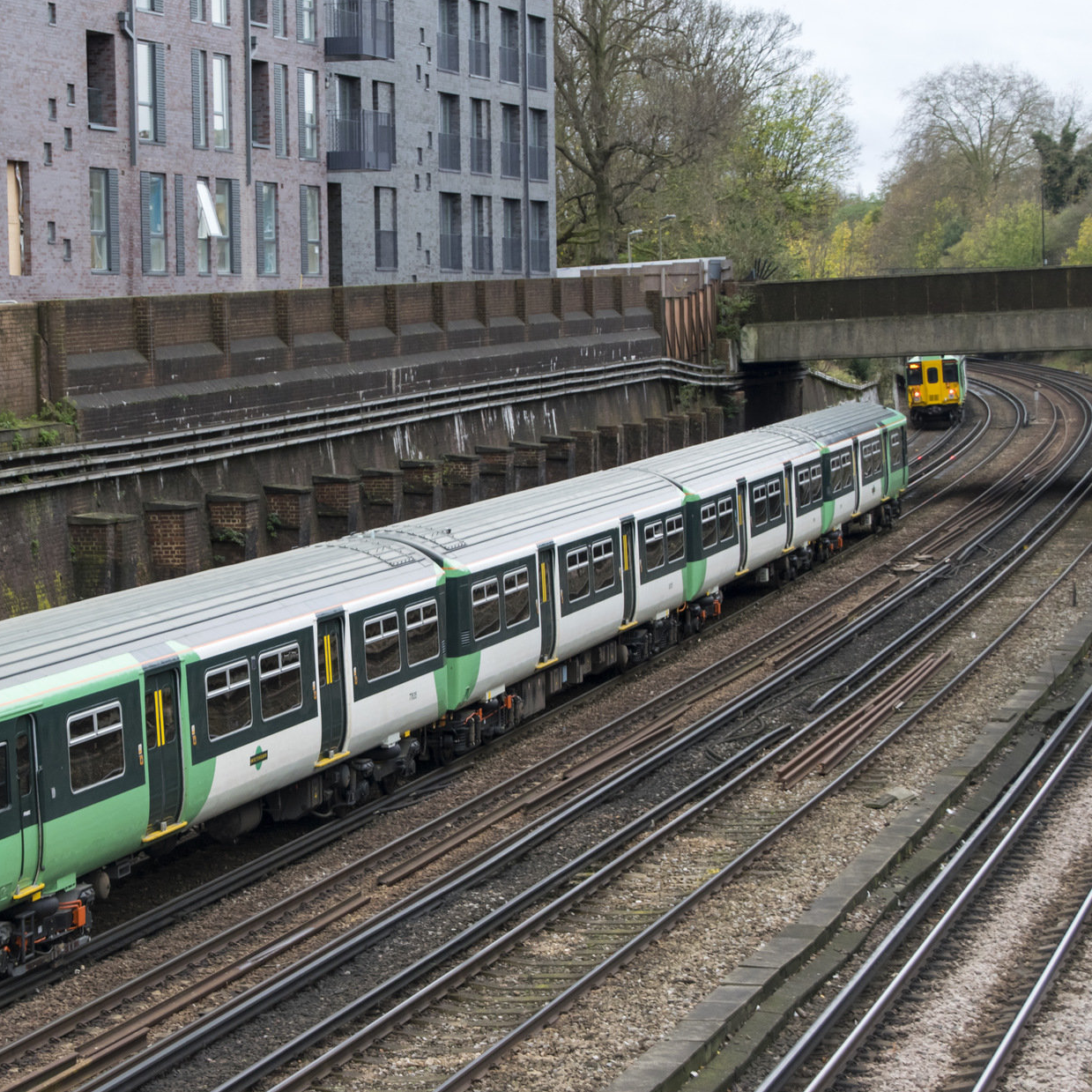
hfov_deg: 16.0
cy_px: 555
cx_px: 274
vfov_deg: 16.0
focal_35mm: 109
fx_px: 3878
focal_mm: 55
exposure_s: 1/200
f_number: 6.3
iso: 500
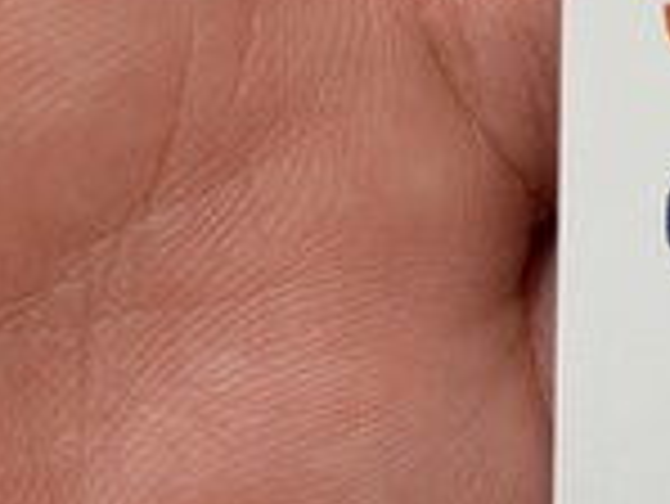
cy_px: -299
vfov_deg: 5.9
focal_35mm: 251
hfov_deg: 7.5
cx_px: 1376
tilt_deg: -44.9
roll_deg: -0.8
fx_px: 4862
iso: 50
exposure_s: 1/60
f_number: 1.78
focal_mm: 6.76
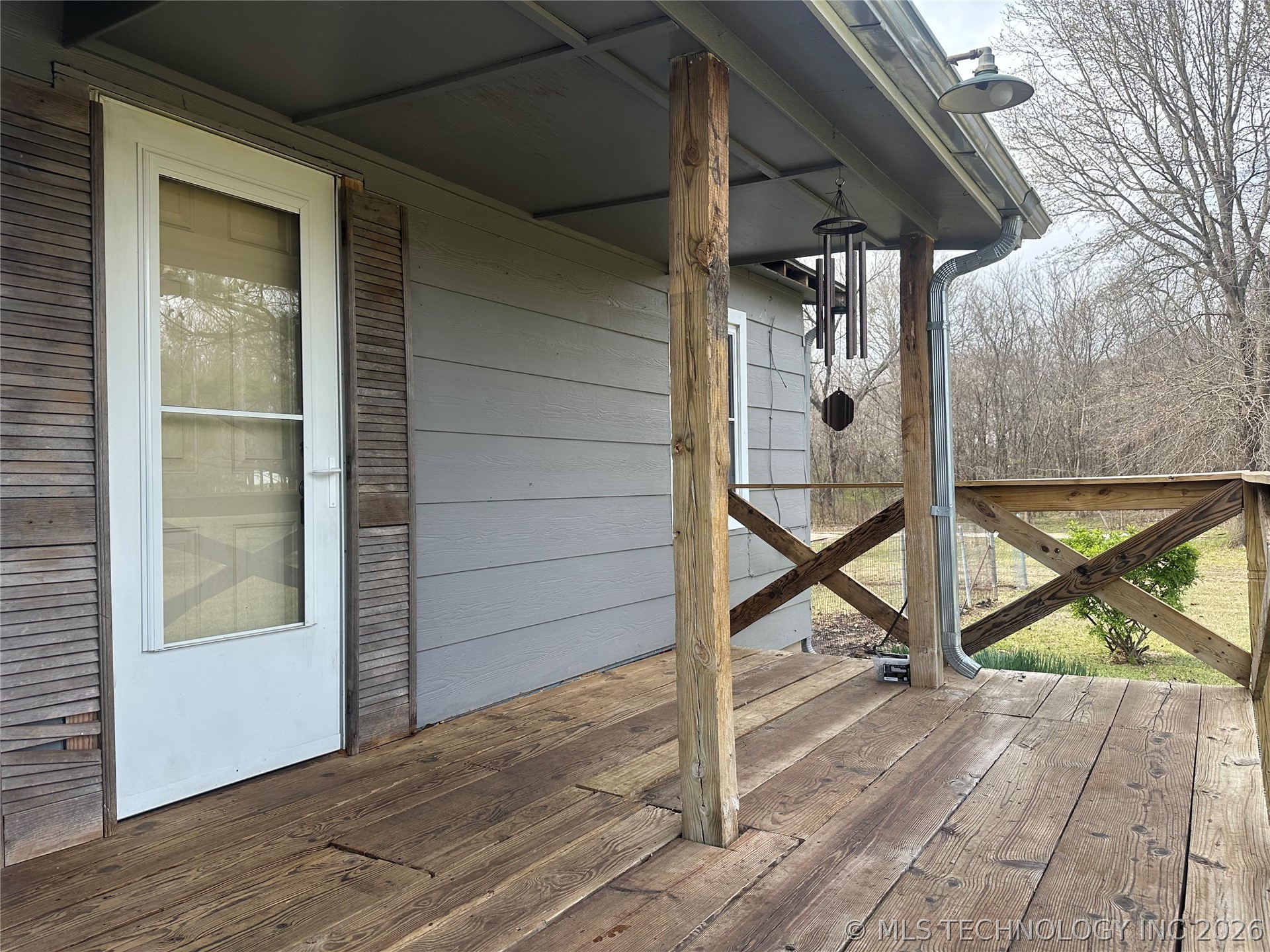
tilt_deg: +0.3
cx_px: 635
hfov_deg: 71.6
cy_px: 476
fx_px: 881
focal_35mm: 24
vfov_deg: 56.8
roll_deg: +1.4
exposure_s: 1/676
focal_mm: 6.86
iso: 80
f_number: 1.78
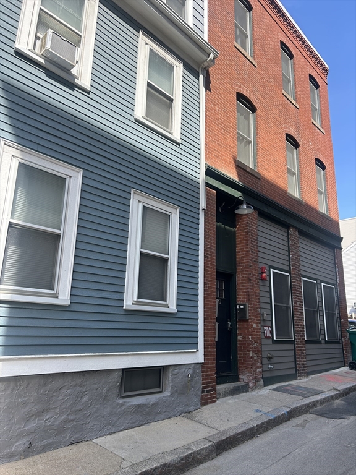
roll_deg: -0.6
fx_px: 357
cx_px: 178
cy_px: 238
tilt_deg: +14.2
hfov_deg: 53.1
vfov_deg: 67.3
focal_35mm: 26
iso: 50
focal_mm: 5.7
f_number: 1.5
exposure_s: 1/1449
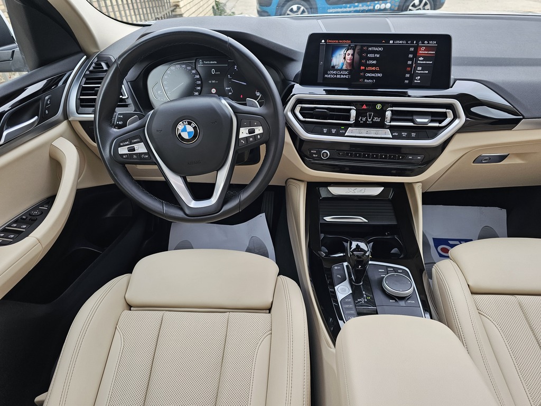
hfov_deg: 73.9
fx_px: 359
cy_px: 203
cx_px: 270
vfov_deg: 58.9
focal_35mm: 23
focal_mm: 6.3
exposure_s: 1/180
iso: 100
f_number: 1.7
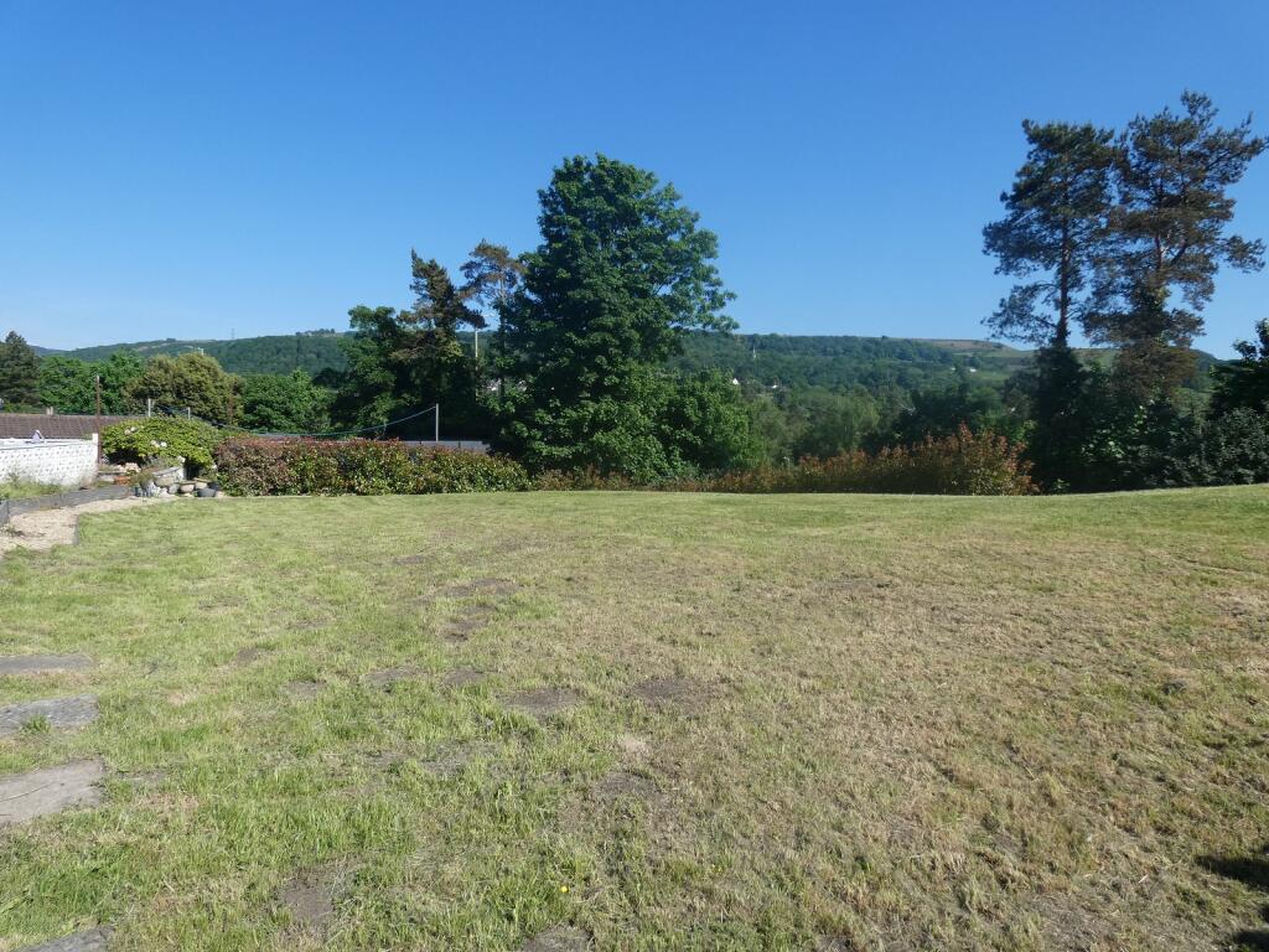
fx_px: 733
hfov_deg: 81.7
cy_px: 476
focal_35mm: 20
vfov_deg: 66.0
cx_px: 634
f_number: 3.5
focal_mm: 3.6
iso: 80
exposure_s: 1/800
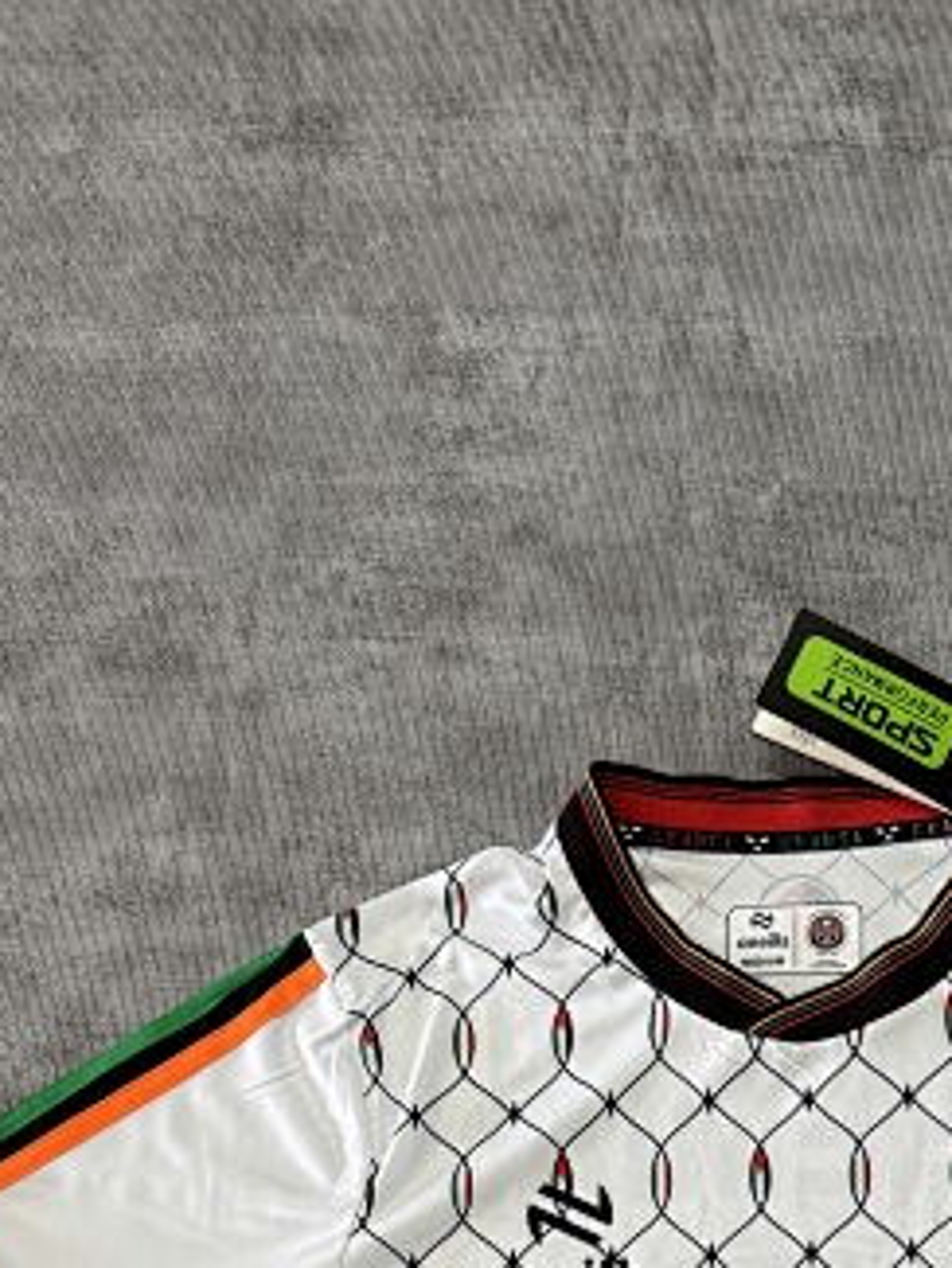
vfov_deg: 28.5
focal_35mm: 59
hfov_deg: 24.3
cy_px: 1518
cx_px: 815
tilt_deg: -79.3
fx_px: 2162
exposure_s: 1/121
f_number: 1.78
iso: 125
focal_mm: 6.76
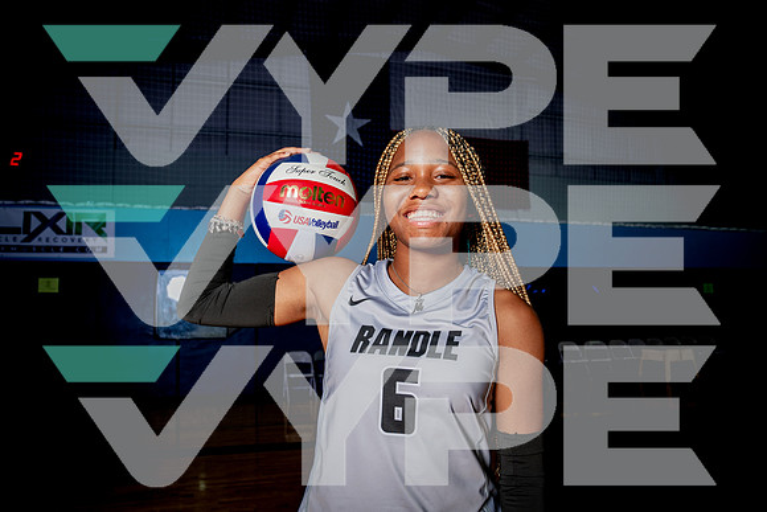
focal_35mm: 26
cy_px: 256
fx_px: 546
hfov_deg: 70.2
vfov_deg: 50.2
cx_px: 384
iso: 250
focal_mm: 25
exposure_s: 1/200
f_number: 4.5
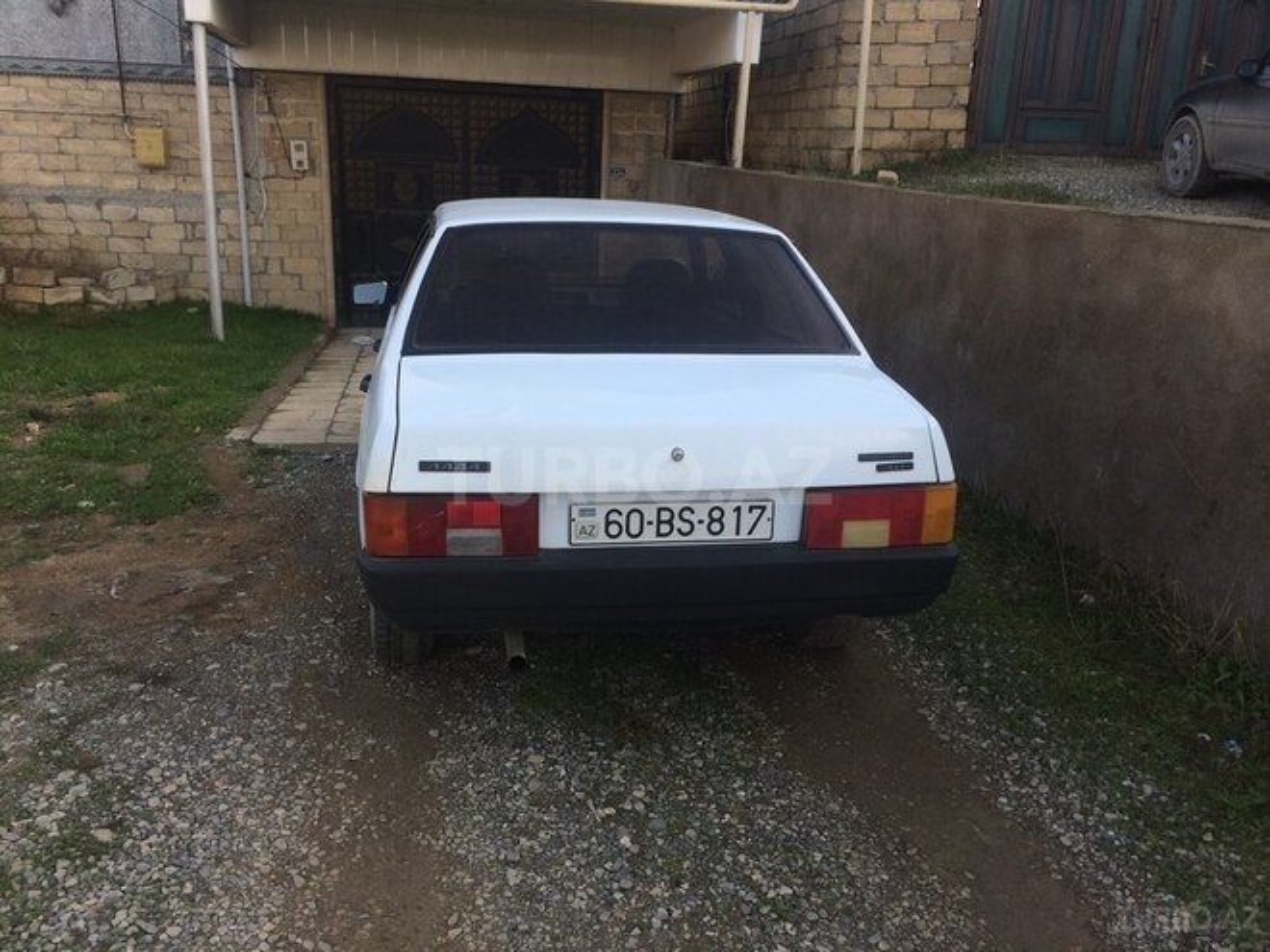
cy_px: 476
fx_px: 1064
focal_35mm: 29
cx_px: 635
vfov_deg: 48.2
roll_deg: -4.6
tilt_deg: -14.9
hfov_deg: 61.7
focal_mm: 4.15
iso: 32
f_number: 2.2
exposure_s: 1/507
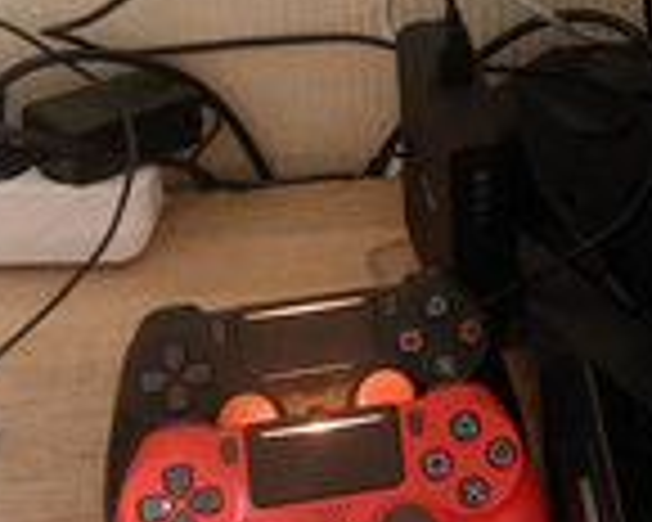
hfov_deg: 22.6
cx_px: 663
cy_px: 81
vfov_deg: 18.7
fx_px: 1563
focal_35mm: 81
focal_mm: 5.23
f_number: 1.8
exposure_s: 1/25
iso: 1600
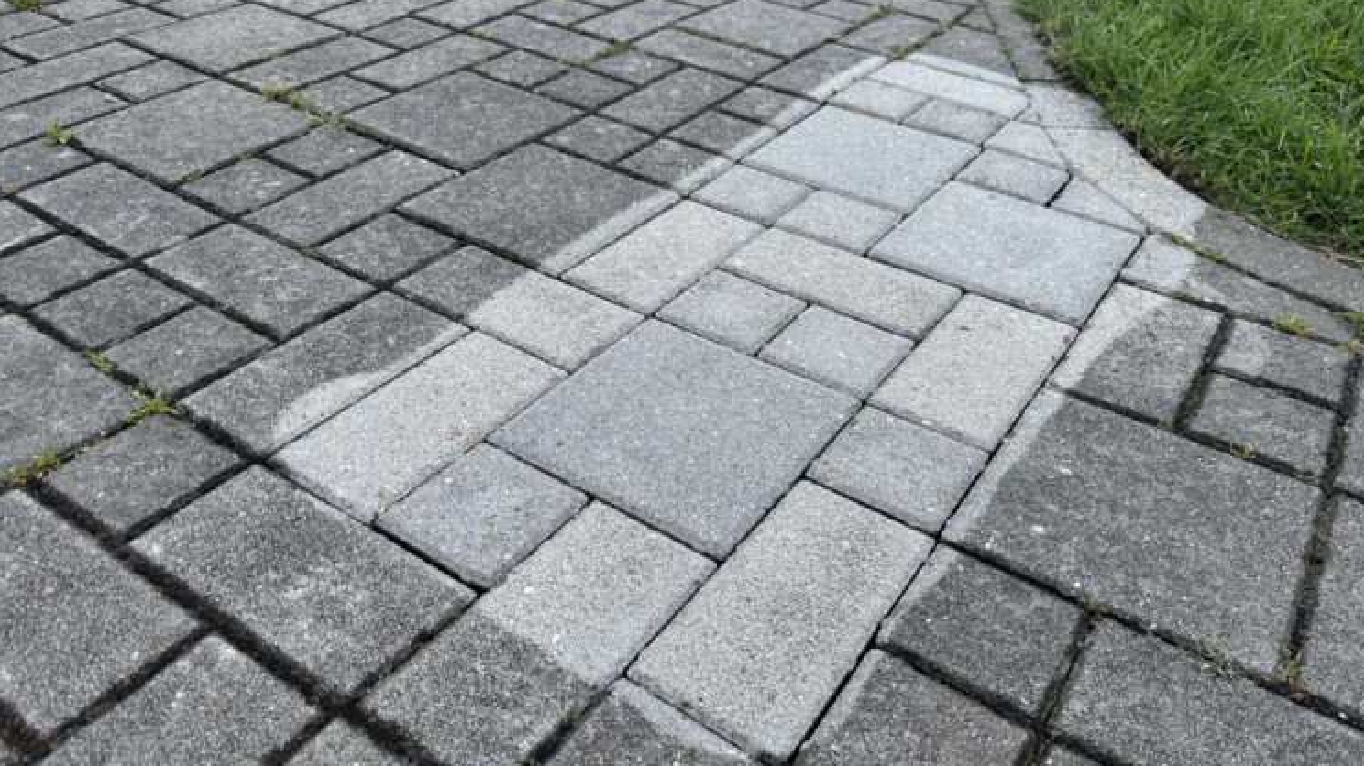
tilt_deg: -35.7
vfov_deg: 42.8
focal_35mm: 27
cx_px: 702
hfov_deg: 69.9
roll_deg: +1.3
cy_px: 399
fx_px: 976
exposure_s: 1/1261
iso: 80
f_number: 1.78
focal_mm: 6.76
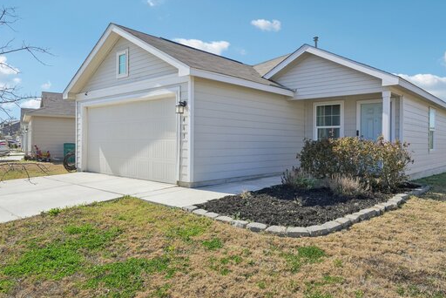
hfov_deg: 71.3
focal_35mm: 25
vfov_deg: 51.3
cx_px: 245
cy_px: 142
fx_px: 310
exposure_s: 1/2000
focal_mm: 20
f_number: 8
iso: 800
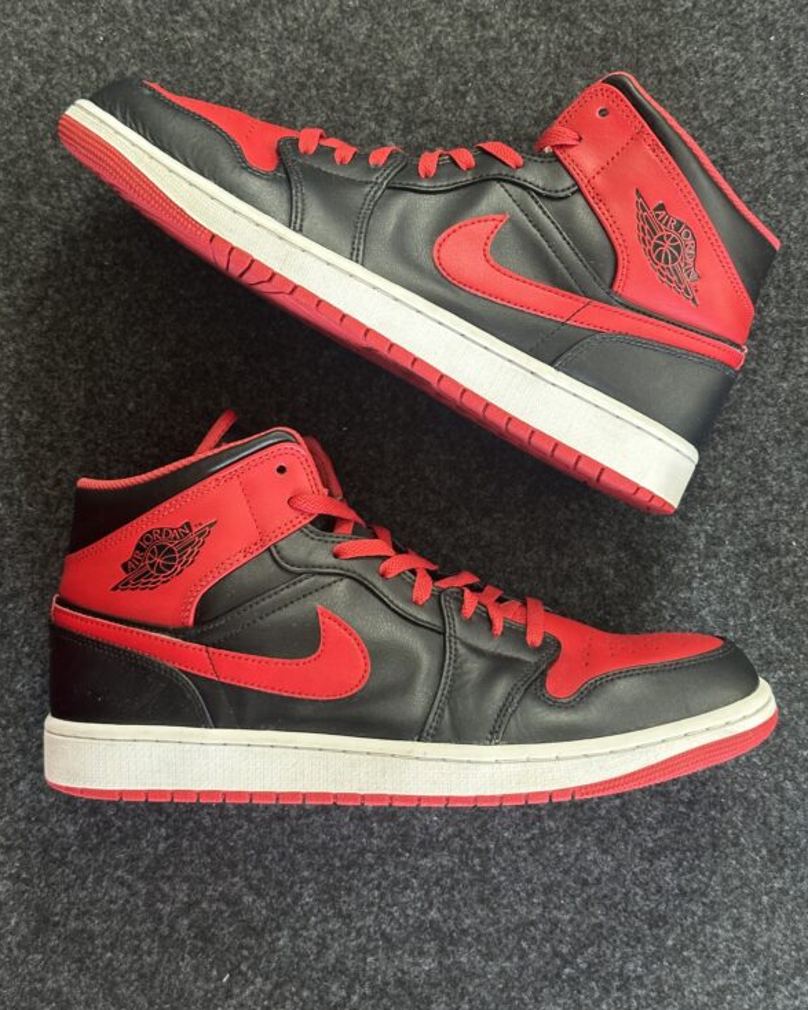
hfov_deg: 29.7
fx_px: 1525
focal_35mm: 51
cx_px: 407
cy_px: 473
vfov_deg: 36.6
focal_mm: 6.86
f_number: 1.78
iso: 200
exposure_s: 1/33
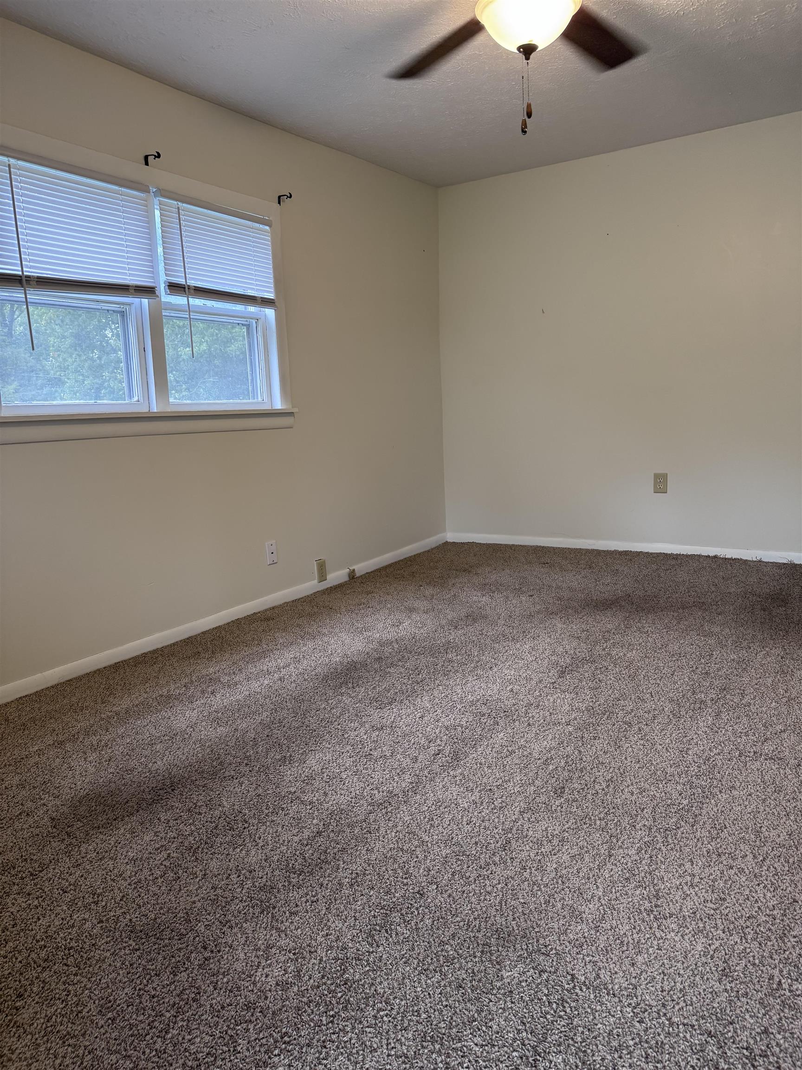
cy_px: 535
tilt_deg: -8.5
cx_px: 401
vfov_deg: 71.6
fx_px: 741
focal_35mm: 24
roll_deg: +2.4
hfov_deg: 56.8
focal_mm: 6.76
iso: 200
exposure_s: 1/60
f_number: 1.78
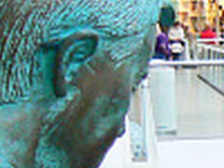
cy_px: 393
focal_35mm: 230
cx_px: 437
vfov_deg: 6.2
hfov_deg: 8.2
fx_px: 1488
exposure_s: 1/30
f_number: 2.8
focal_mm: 6
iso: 200
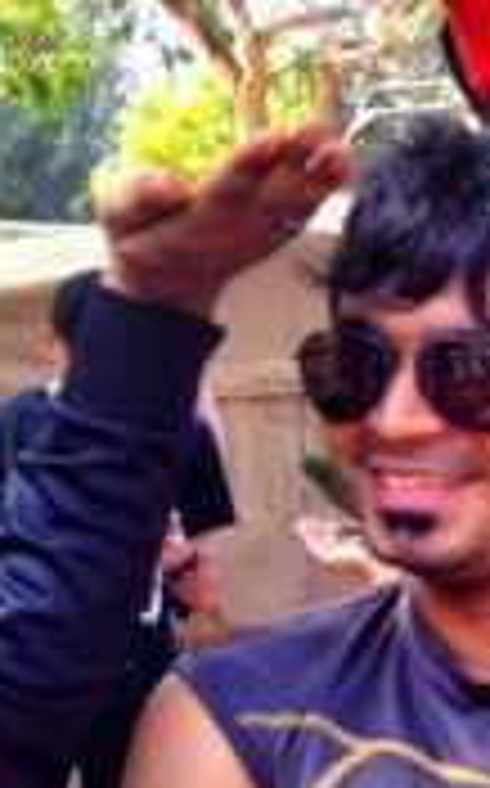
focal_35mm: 106
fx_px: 2270
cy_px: 520
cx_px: 638
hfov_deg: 12.0
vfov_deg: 19.6
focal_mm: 4.28
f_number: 2.4
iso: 64
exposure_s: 1/120
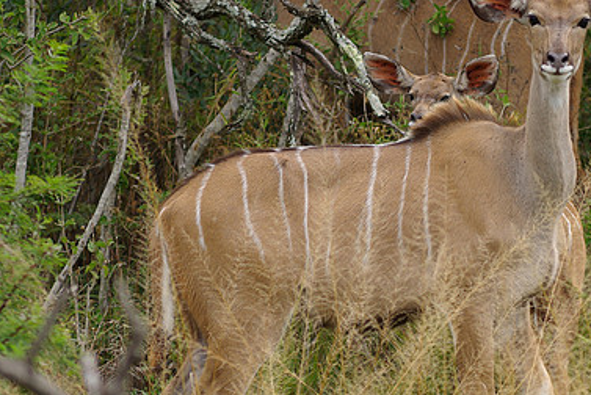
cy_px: 229
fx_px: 4662
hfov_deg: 7.2
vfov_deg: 4.9
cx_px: 419
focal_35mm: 284
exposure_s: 1/400
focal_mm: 123
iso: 100
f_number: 5
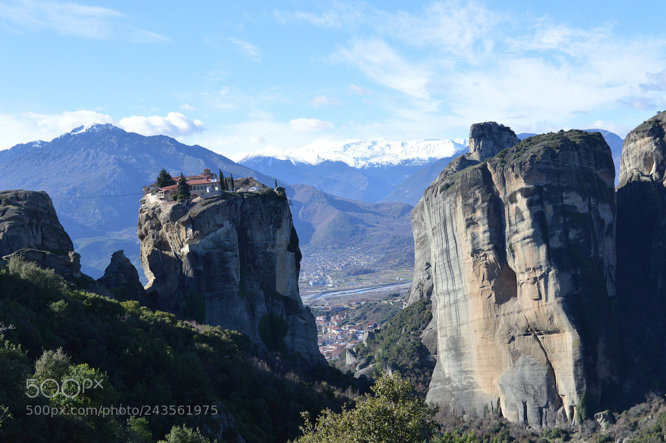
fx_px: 943
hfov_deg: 38.9
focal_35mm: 51
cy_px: 222
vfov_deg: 26.4
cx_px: 333
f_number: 6.3
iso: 320
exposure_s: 1/800
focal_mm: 34
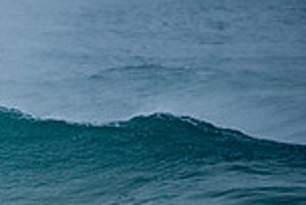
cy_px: 194
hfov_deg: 1.1
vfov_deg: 0.7
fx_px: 16207
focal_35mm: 1903
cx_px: -266
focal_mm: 500
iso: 180
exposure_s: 1/1000
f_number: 5.6
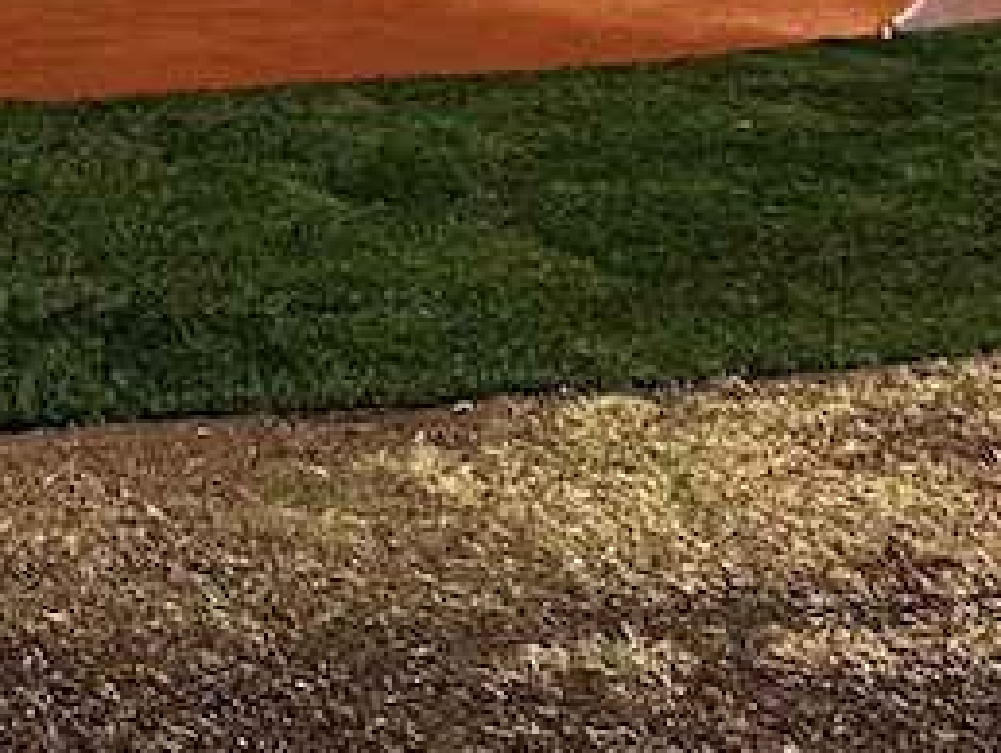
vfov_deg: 18.5
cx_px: -671
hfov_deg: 22.0
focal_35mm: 65
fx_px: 1881
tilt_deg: +3.5
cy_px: -543
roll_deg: +1.0
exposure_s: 1/1984
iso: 50
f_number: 2.2
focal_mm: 2.22
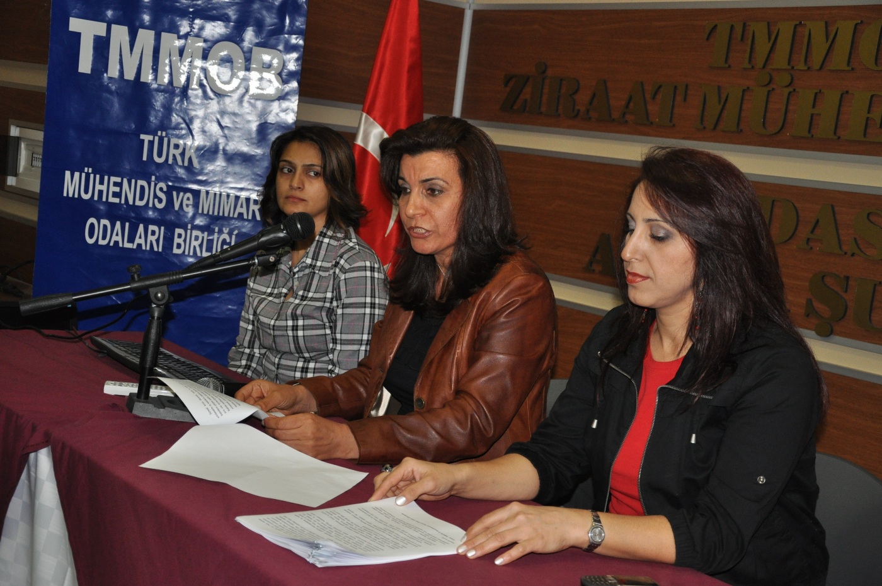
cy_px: 293
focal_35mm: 52
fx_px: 1285
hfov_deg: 37.9
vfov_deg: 25.7
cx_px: 441
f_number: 4.5
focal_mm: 35
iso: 800
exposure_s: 1/60
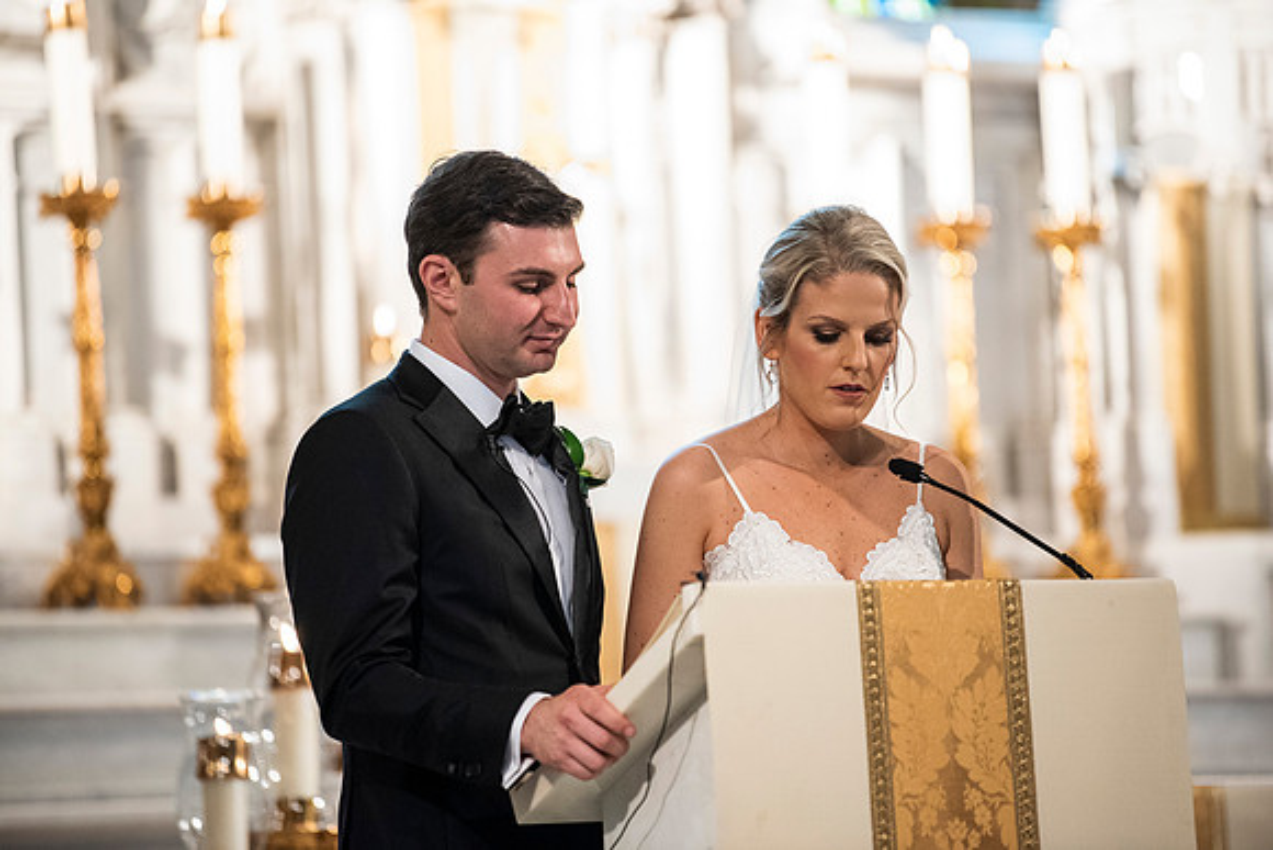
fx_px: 7074
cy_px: 425
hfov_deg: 10.3
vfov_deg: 6.9
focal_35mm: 200
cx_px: 636
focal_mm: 200
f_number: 2.8
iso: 3200
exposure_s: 1/200
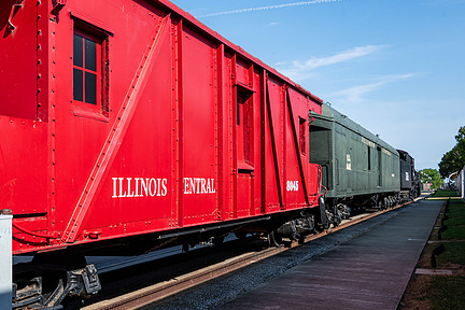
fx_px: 517
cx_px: 156
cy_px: 177
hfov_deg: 47.7
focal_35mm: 40
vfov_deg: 33.3
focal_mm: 28
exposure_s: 1/160
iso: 64
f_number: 8
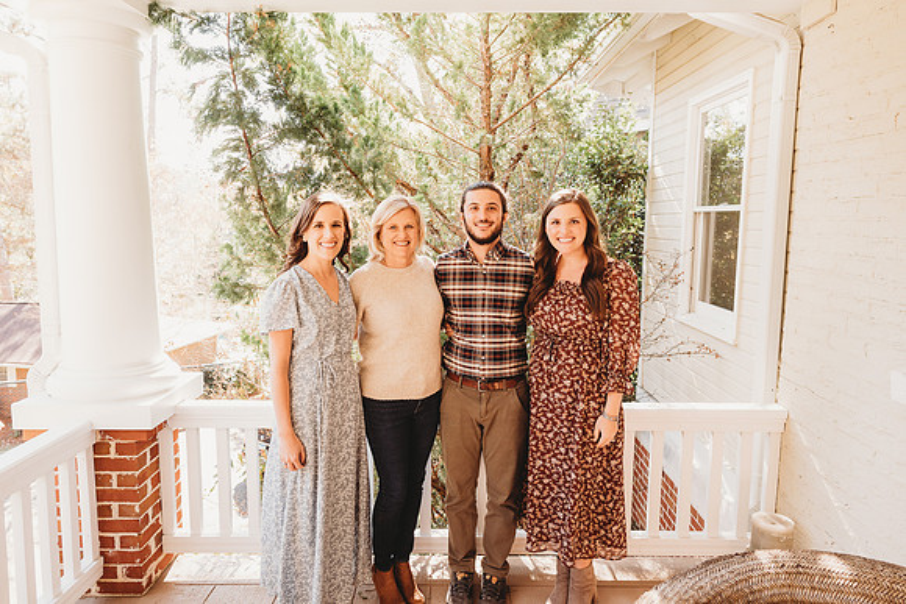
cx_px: 446
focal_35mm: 25
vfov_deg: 51.9
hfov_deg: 72.2
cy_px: 302
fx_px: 621
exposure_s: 1/160
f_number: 4.5
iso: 400
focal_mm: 24
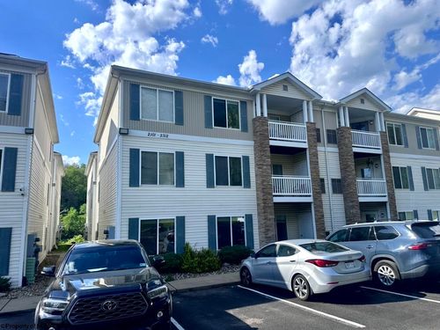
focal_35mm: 24
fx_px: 305
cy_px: 165
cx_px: 220
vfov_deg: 56.8
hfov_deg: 71.6
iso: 80
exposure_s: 1/3861
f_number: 1.78
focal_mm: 6.86
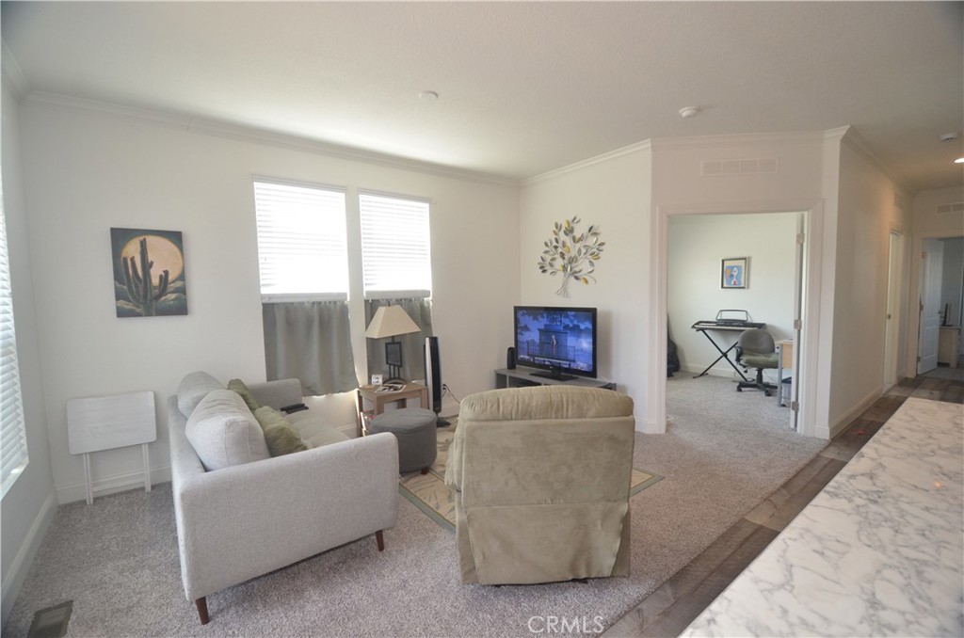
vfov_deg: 77.1
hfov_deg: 100.5
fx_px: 401
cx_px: 482
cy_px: 319
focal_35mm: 15
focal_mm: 10
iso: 720
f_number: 4
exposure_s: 1/60
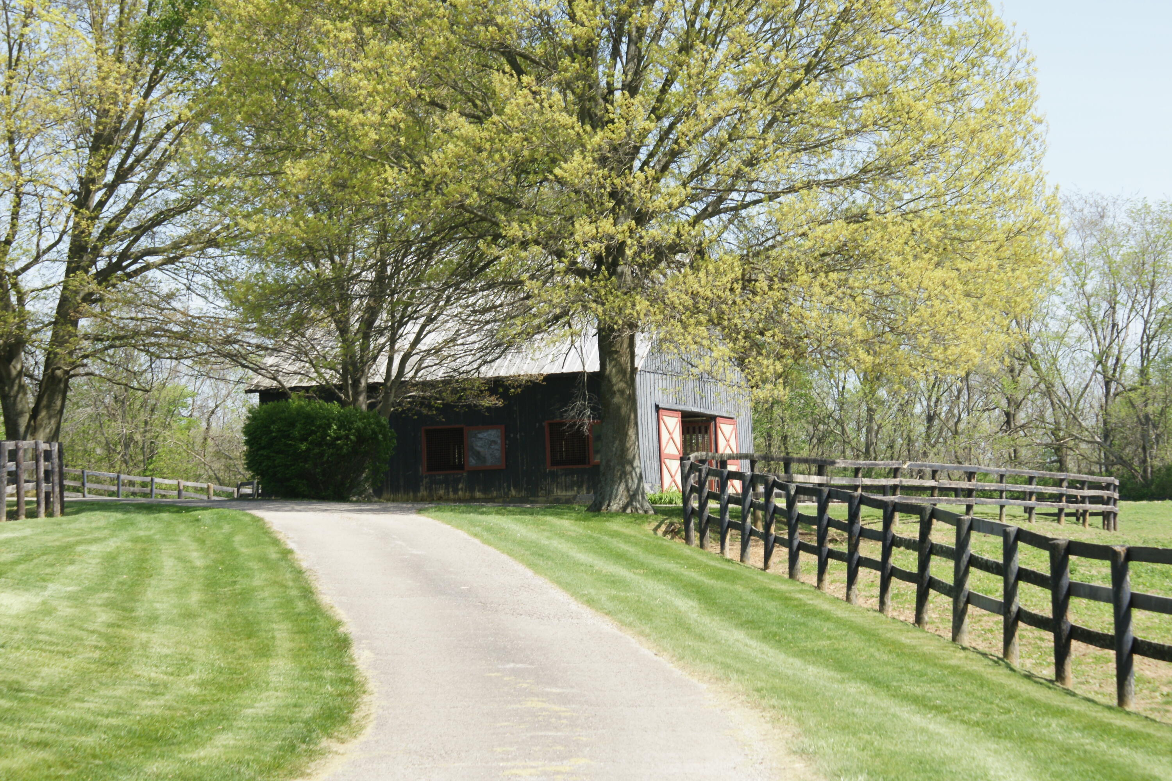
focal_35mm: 105
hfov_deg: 19.5
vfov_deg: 13.0
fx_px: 3418
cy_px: 390
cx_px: 586
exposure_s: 1/160
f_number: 10
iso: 200
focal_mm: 70
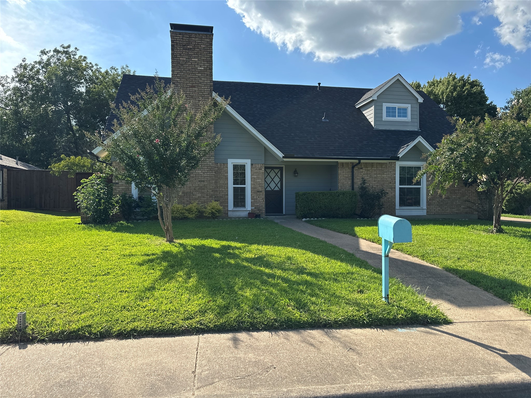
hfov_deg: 71.6
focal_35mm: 24
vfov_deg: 56.8
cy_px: 199
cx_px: 266
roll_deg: +0.4
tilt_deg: +0.0
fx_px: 368
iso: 80
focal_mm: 6.86
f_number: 1.78
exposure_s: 1/2809
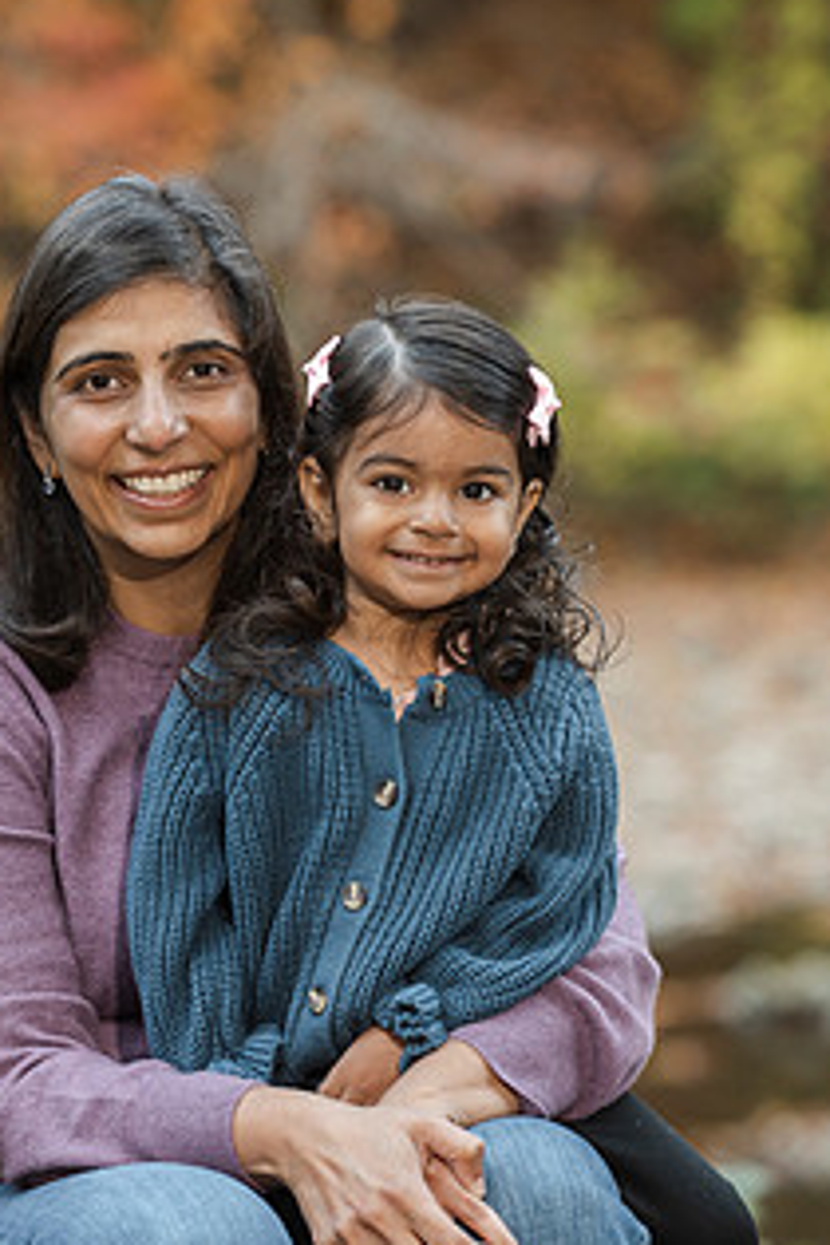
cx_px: 281
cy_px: 577
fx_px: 6674
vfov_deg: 10.7
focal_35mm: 193
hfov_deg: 7.1
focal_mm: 135
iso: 640
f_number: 4
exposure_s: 1/125
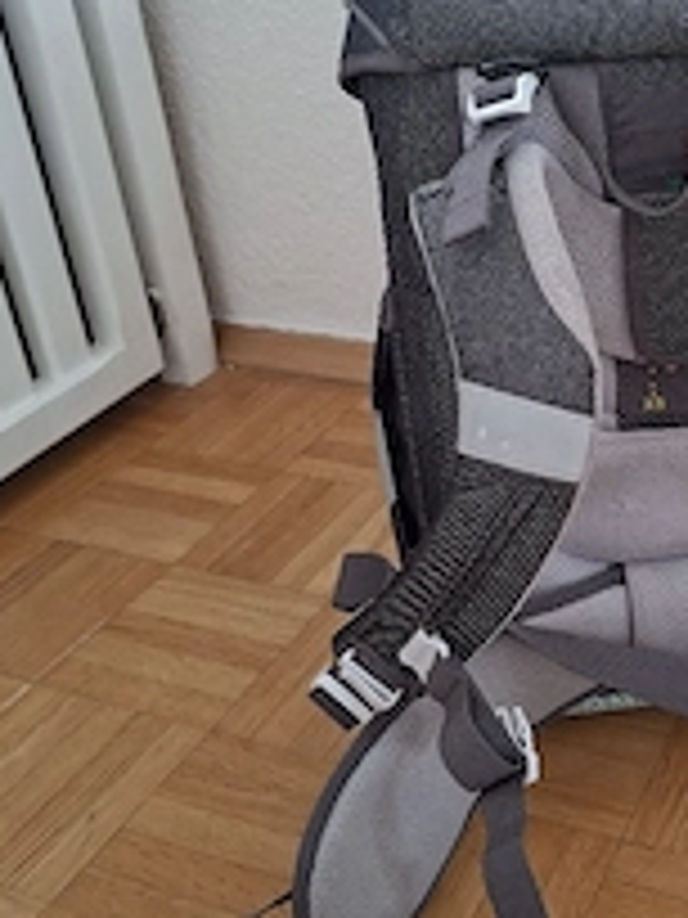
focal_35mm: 45
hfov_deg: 30.8
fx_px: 1193
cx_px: 612
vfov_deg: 41.9
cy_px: 378
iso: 320
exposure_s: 1/100
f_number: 1.8
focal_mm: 5.54
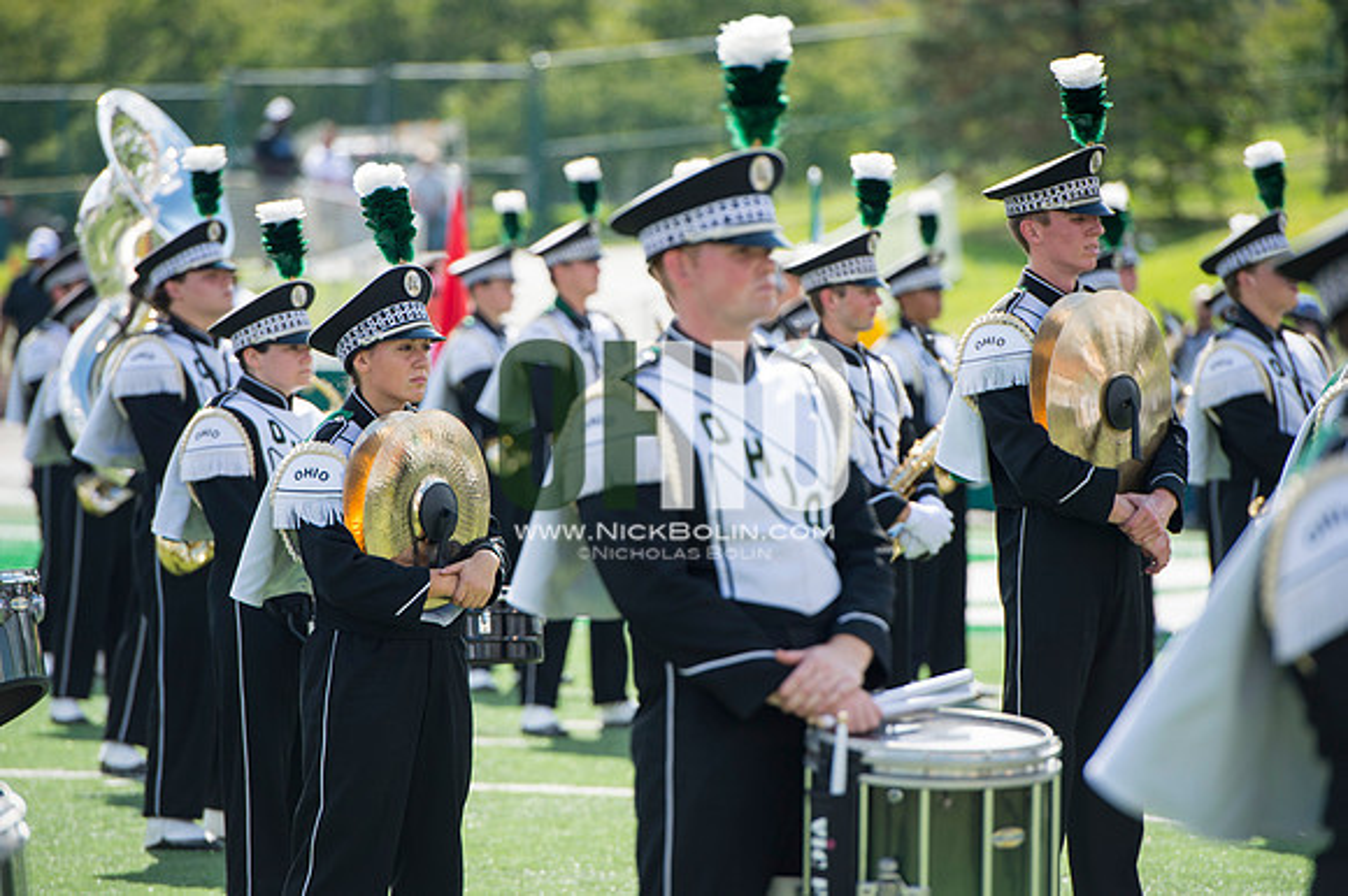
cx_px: 674
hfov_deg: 10.3
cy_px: 448
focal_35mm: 200
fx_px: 7484
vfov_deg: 6.9
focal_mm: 200
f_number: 4.5
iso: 200
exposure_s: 1/1000
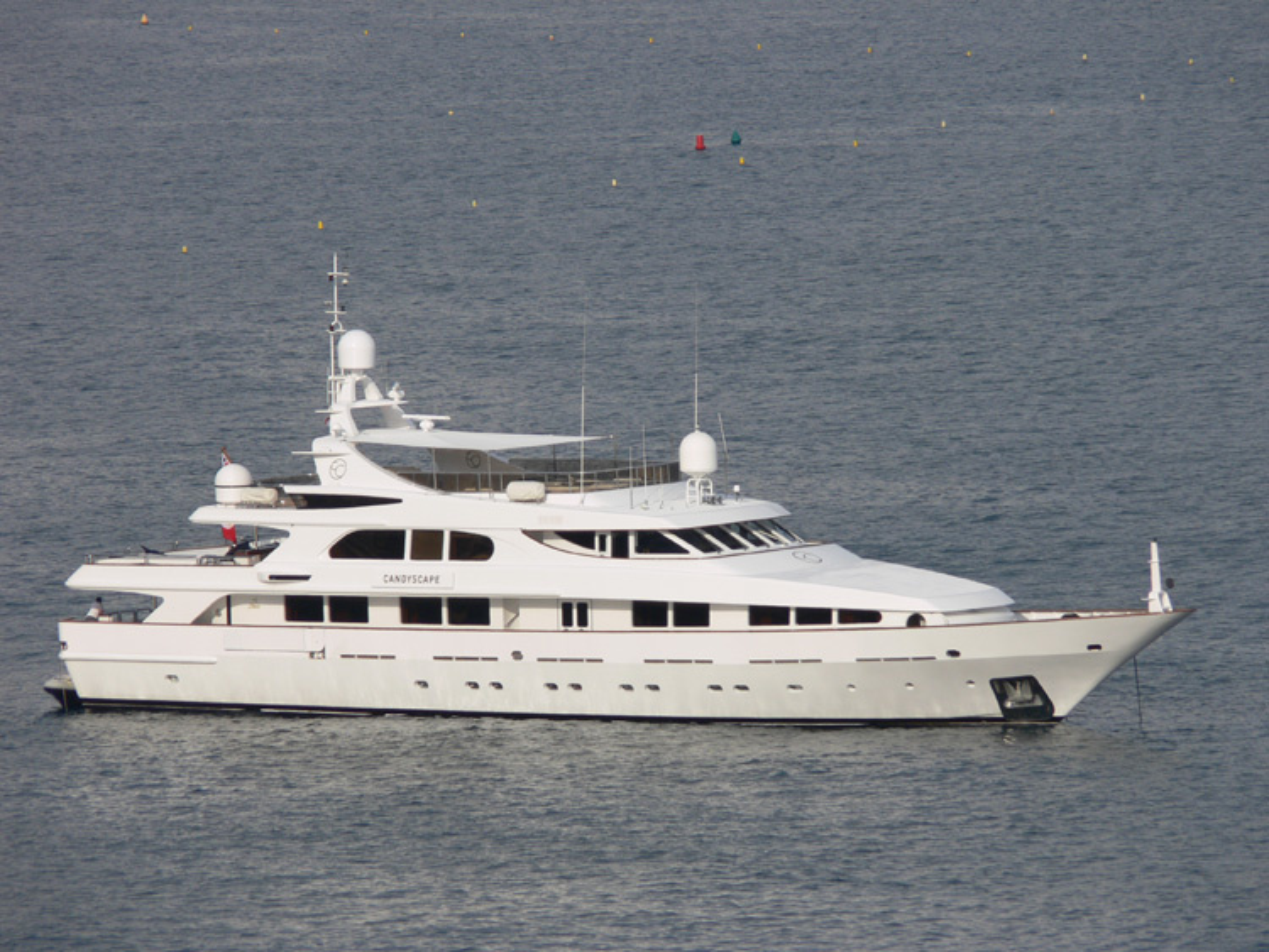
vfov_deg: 3.5
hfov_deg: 4.7
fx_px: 15402
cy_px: 476
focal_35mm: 420
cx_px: 634
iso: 80
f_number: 5.6
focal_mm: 88.8
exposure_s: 1/400
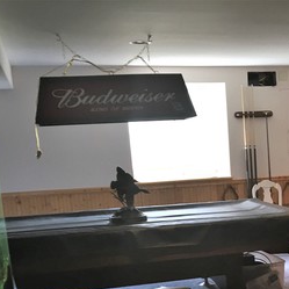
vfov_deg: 25.1
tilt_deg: -11.9
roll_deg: +0.7
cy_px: 277
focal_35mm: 66
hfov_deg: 24.9
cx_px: 287
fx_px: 623
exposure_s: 1/30
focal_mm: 4.15
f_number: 2.2
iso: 50
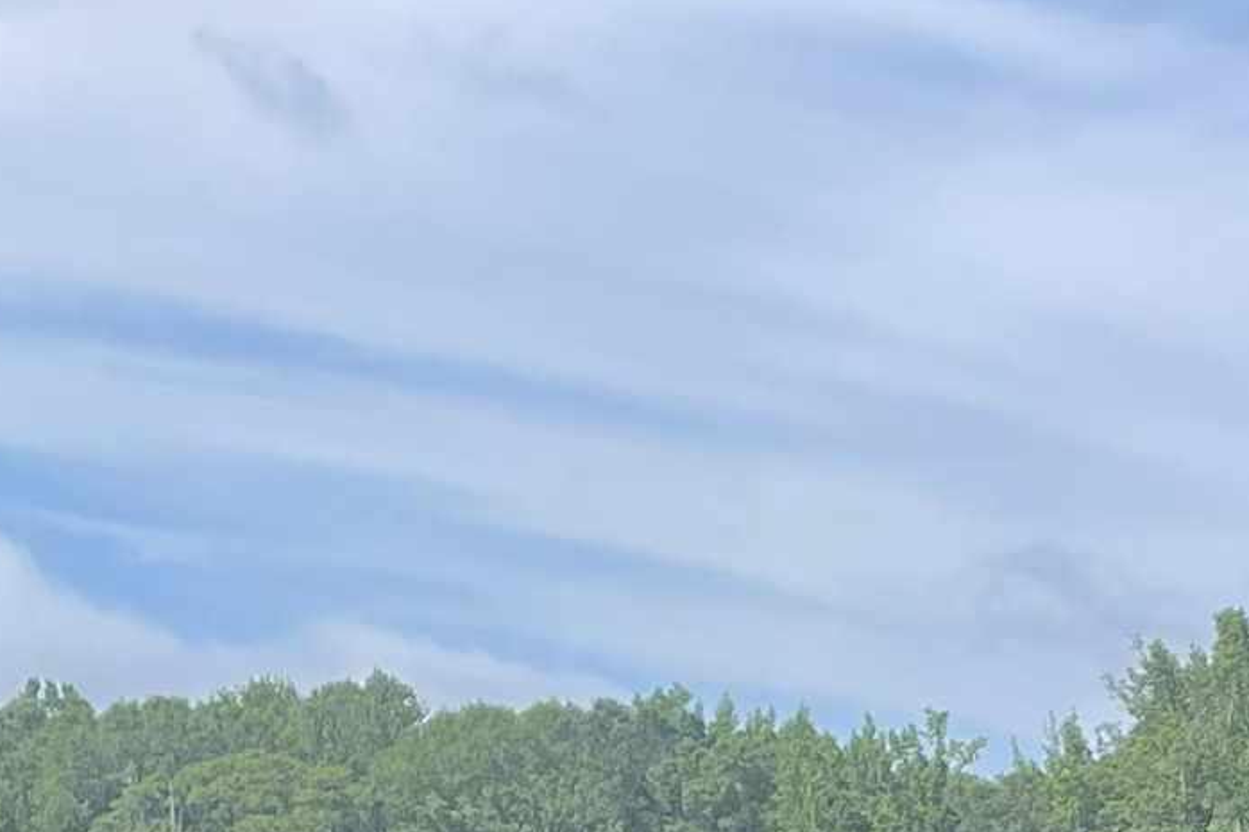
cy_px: 1541
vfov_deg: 10.7
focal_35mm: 119
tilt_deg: -2.0
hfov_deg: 16.1
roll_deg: +0.3
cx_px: 1748
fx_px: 4127
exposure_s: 1/2132
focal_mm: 4.2
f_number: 1.6
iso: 32
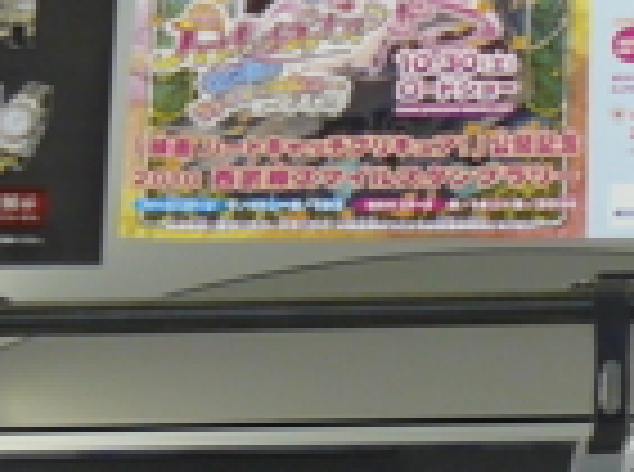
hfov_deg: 7.5
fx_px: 4805
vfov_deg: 5.6
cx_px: 297
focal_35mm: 263
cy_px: 337
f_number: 2.8
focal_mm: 8.6
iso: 100
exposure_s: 1/25
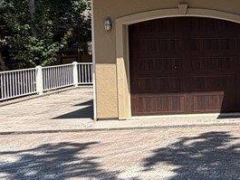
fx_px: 375
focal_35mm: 54
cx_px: 328
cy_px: 49
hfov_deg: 28.0
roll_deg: +1.5
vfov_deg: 26.8
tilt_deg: -2.4
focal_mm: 2.22
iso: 32
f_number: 2.2
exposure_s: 1/770
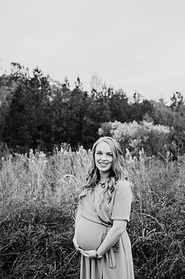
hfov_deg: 41.0
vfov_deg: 58.6
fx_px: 247
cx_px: 107
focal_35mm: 32
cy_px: 155
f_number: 2.5
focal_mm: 24
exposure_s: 1/250
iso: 400
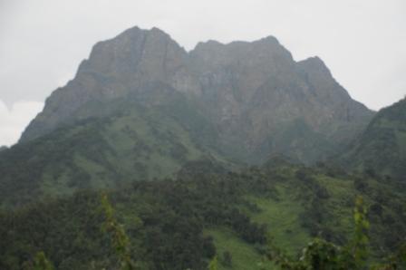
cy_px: 135
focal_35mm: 72
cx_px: 203
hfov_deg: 28.1
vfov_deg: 18.9
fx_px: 811
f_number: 4.8
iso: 200
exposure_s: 1/160
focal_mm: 48
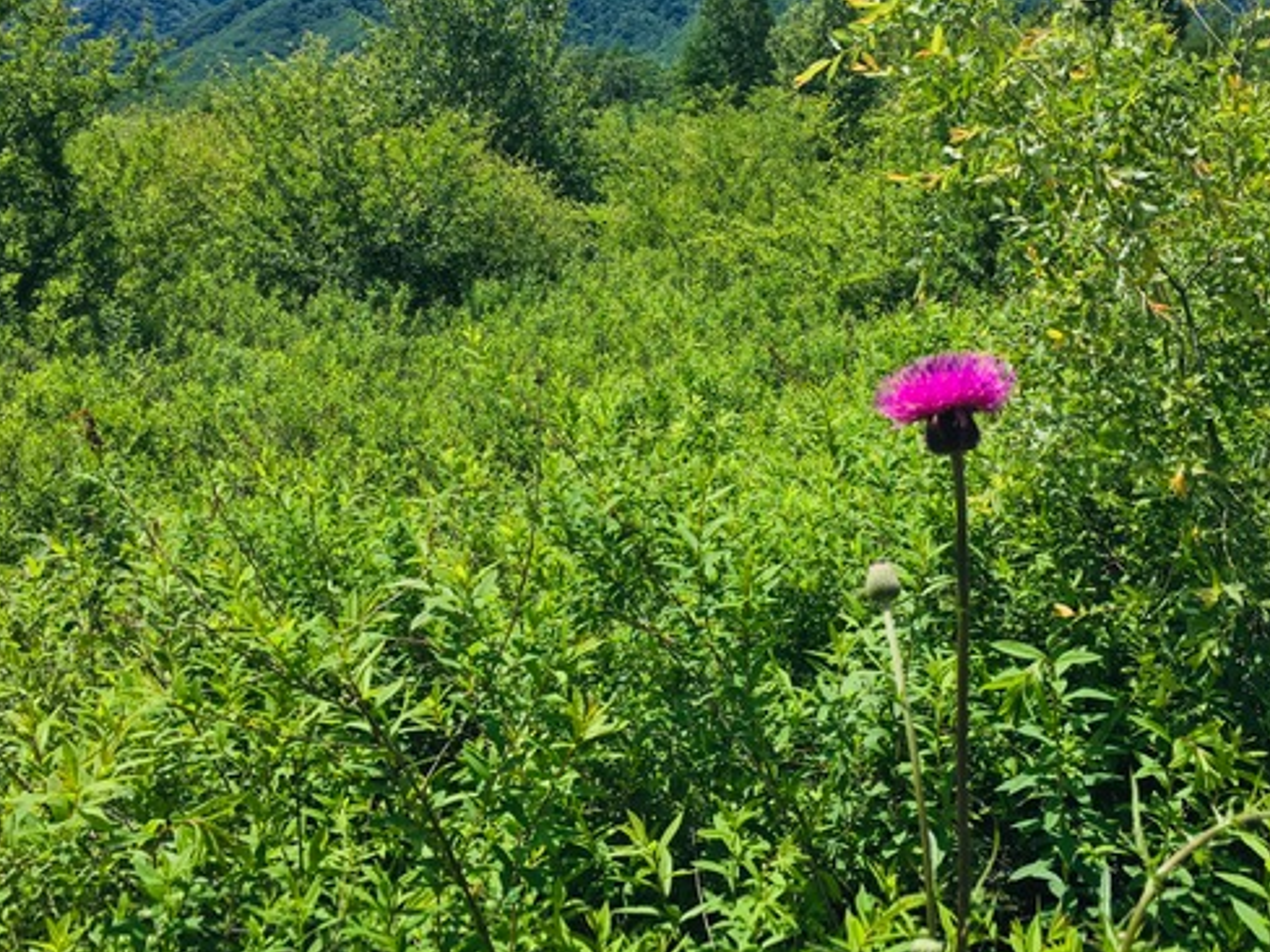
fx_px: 1394
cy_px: 362
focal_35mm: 38
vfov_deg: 37.5
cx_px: 713
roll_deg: +1.0
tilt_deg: -9.9
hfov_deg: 48.9
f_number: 2.2
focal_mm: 4.15
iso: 25
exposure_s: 1/1374
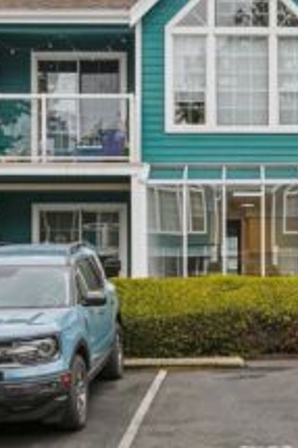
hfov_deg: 19.9
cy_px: 176
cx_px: 271
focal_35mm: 67
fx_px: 833
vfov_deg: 30.0
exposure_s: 1/125
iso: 400
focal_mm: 24
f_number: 8
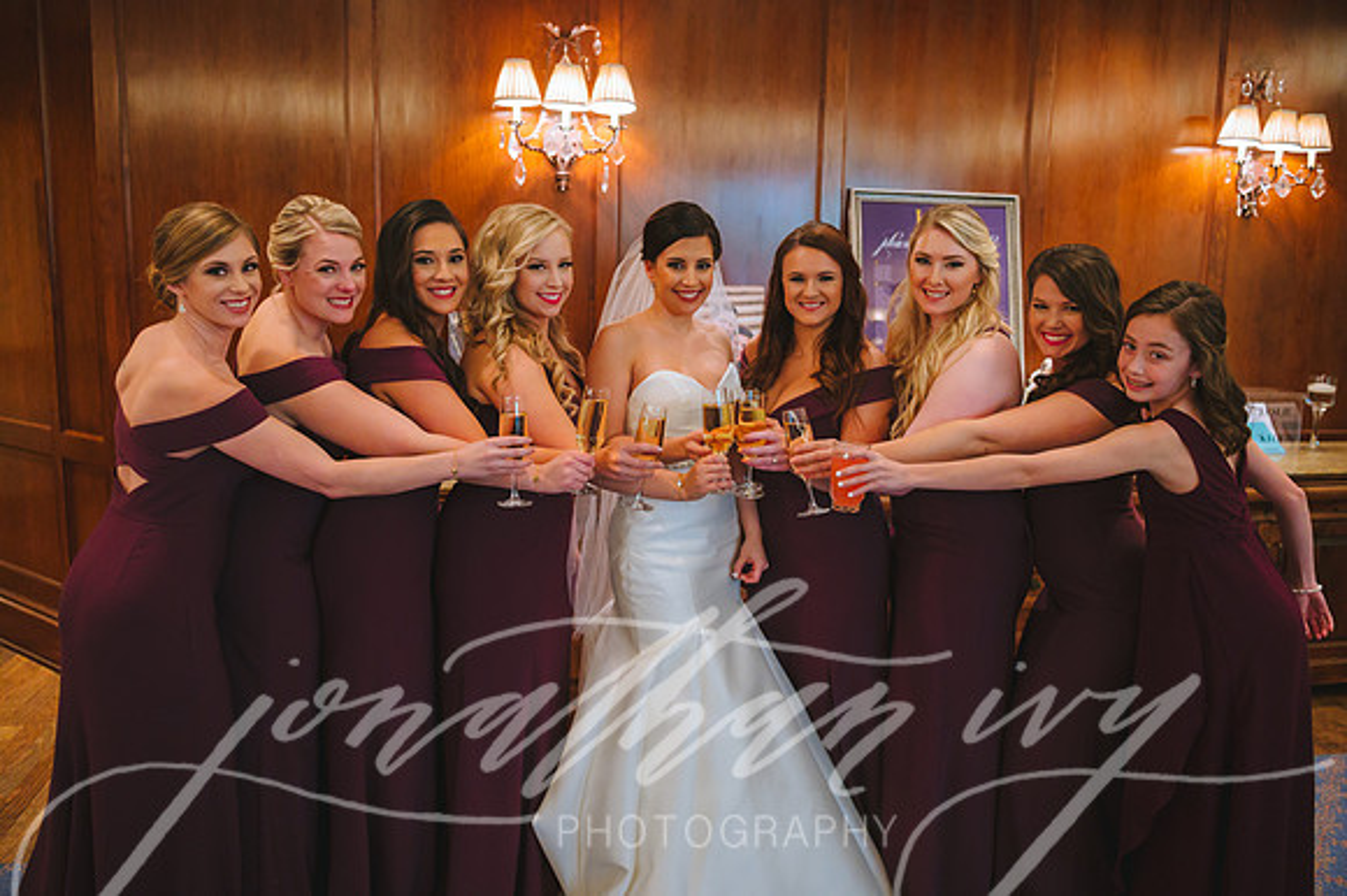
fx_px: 1084
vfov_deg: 44.9
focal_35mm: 29
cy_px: 448
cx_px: 674
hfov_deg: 63.7
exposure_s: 1/200
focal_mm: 29
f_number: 2.8
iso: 4000
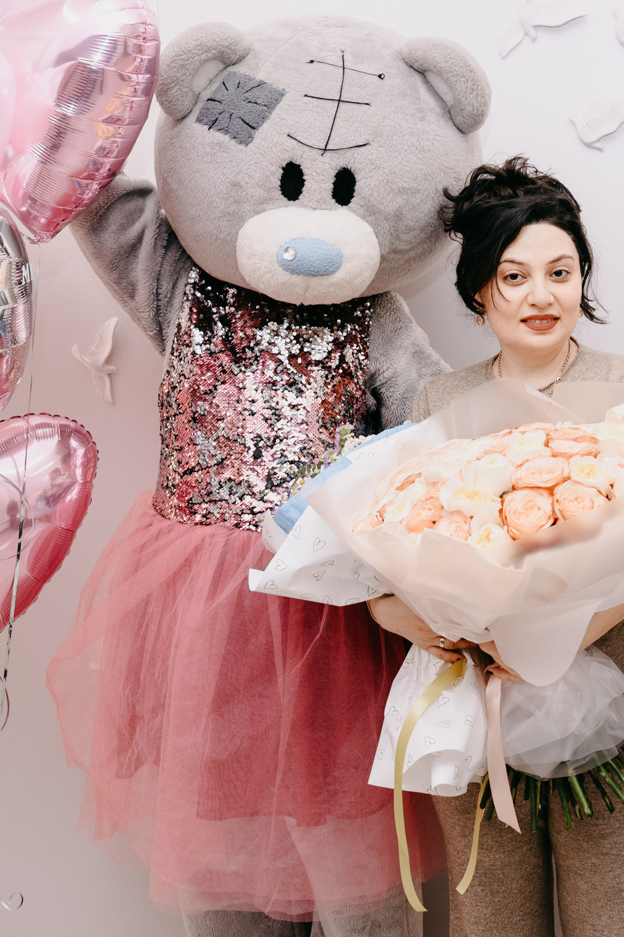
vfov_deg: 32.4
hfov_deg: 21.7
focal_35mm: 62
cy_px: 477
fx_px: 1612
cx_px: 470
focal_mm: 31
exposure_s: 1/160
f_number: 4
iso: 320
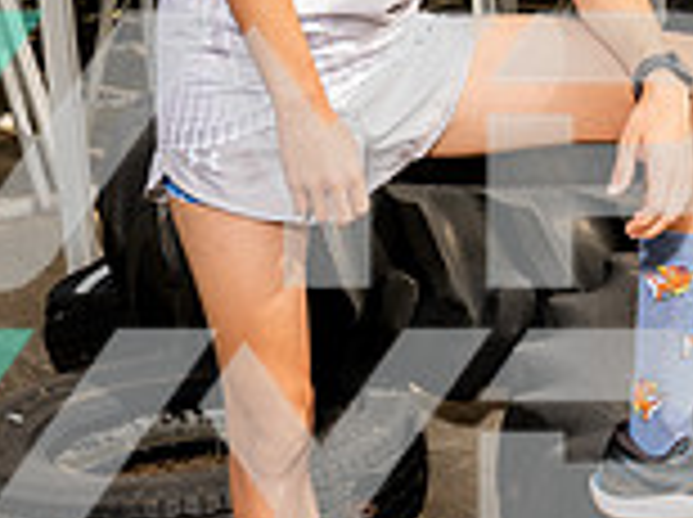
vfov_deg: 16.3
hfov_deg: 21.8
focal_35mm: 90
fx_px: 1799
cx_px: 436
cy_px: 153
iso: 100
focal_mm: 32
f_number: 8
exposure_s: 1/250
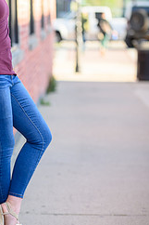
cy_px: 90
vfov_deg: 10.8
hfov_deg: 7.2
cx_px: 25
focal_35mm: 190
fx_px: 1181
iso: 100
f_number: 2.8
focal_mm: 102
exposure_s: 1/320
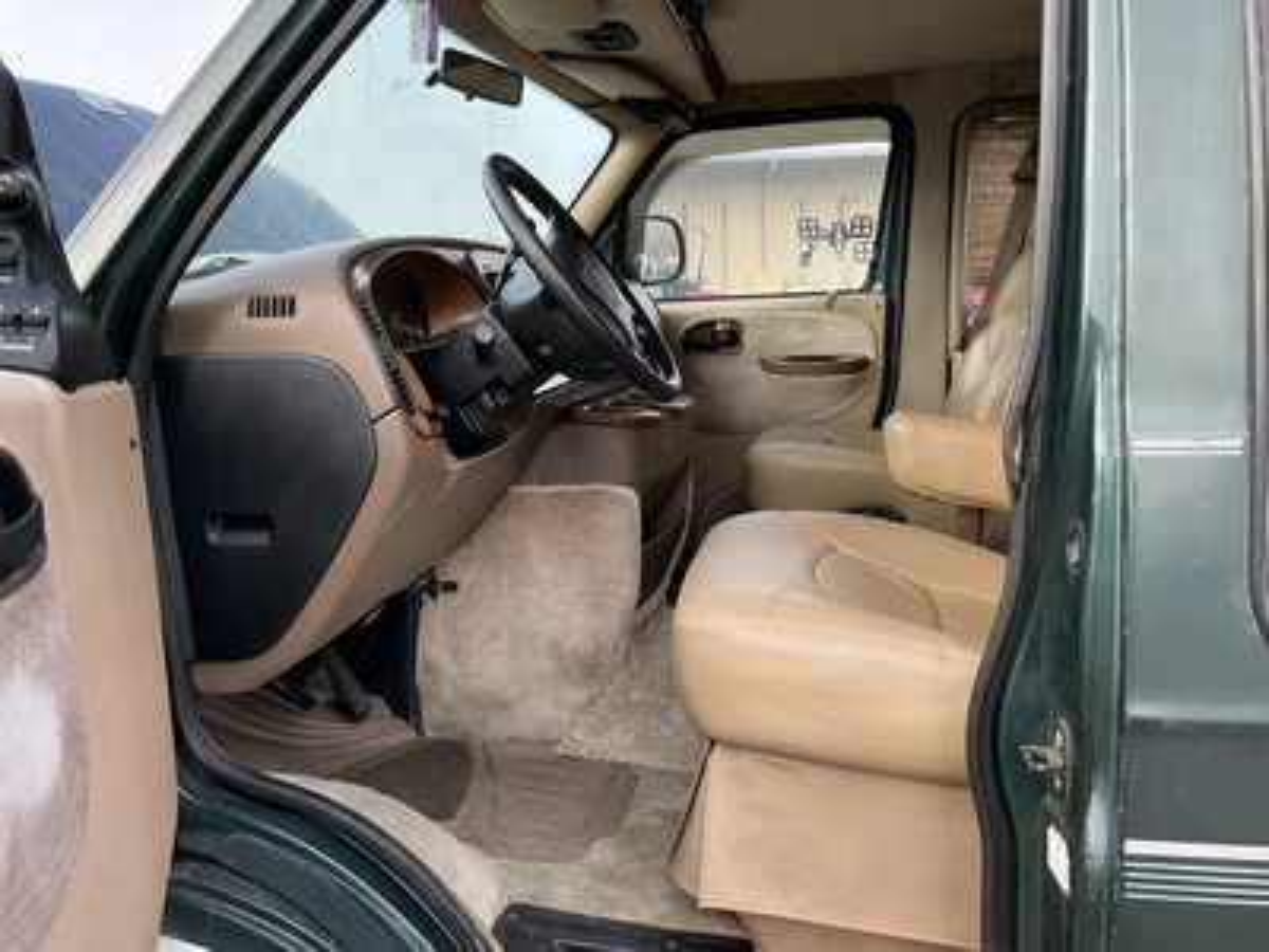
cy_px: 476
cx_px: 634
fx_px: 1026
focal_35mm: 28
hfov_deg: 63.4
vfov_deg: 49.7
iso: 32
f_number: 1.8
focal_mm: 3
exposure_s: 1/172
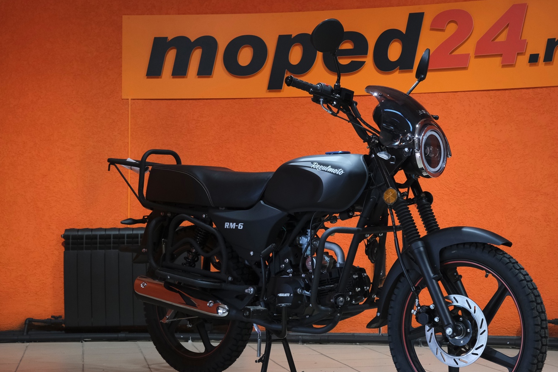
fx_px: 961
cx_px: 314
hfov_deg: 32.3
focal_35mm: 62
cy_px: 197
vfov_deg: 21.9
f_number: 4.5
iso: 1600
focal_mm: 34.2
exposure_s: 1/100
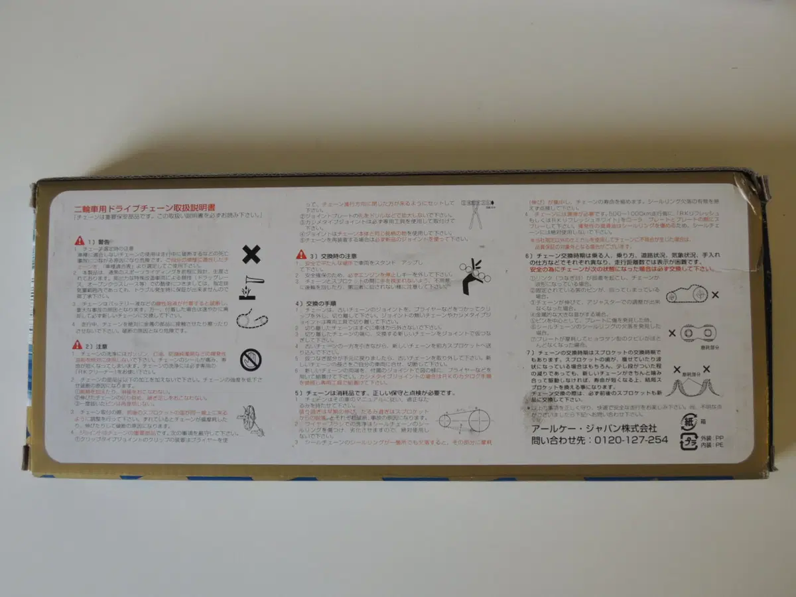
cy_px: 298
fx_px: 1035
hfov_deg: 42.1
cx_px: 398
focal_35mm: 45
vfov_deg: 32.2
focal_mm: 8.1
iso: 180
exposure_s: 1/50
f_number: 3.5
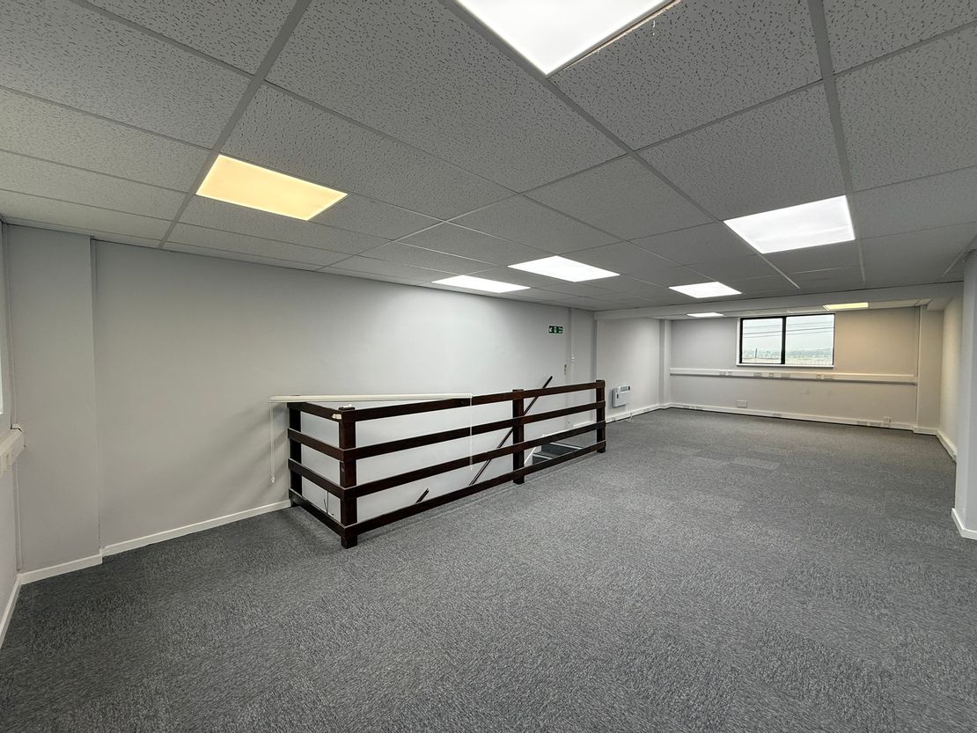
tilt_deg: -1.5
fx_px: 395
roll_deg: -0.1
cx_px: 488
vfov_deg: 85.7
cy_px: 366
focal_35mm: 14
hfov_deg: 102.1
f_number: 2.2
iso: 64
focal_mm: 2.22
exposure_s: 1/105
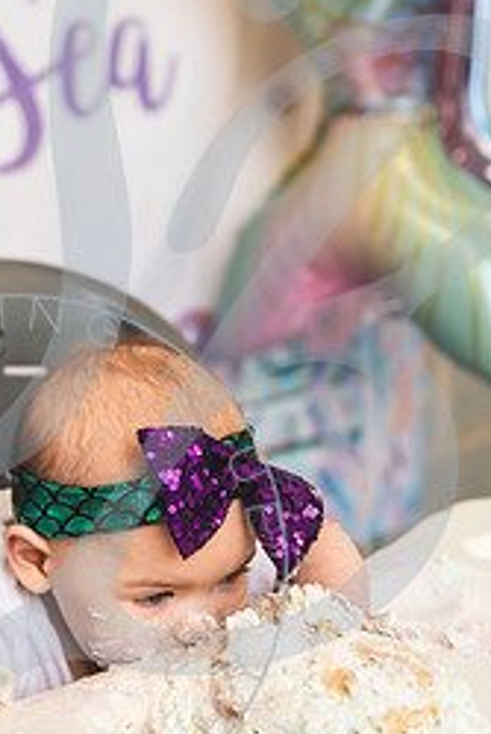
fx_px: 1287
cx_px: 147
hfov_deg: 21.5
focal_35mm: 63
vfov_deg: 31.9
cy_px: 344
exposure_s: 1/160
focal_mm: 35
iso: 250
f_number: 2.8
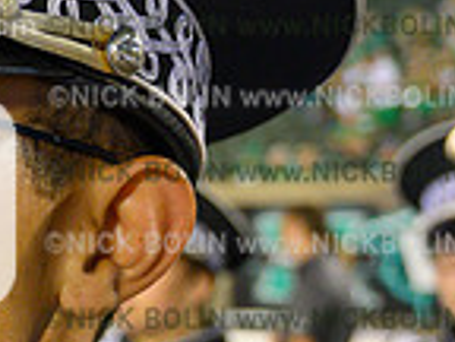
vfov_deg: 15.8
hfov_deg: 18.8
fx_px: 1222
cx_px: -209
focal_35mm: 93
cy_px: 244
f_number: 4
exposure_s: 1/200
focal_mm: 24
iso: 2000
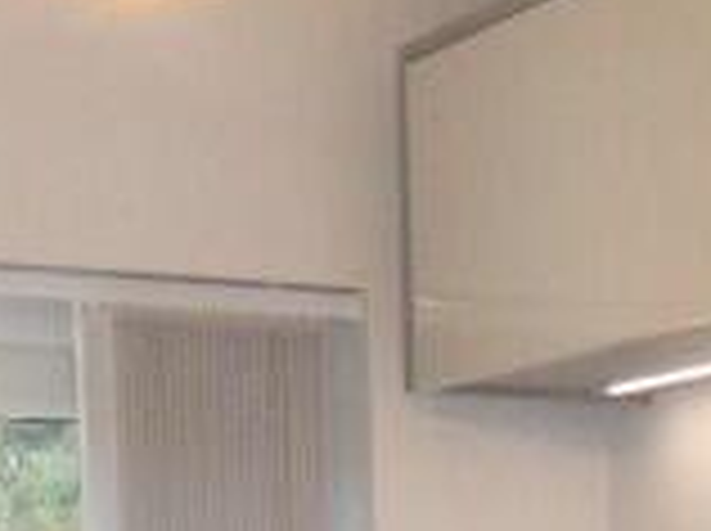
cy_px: 1706
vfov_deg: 7.9
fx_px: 3199
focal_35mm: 156
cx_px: 693
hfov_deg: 12.5
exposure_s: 1/90
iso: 80
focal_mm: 3.9
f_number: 3.2
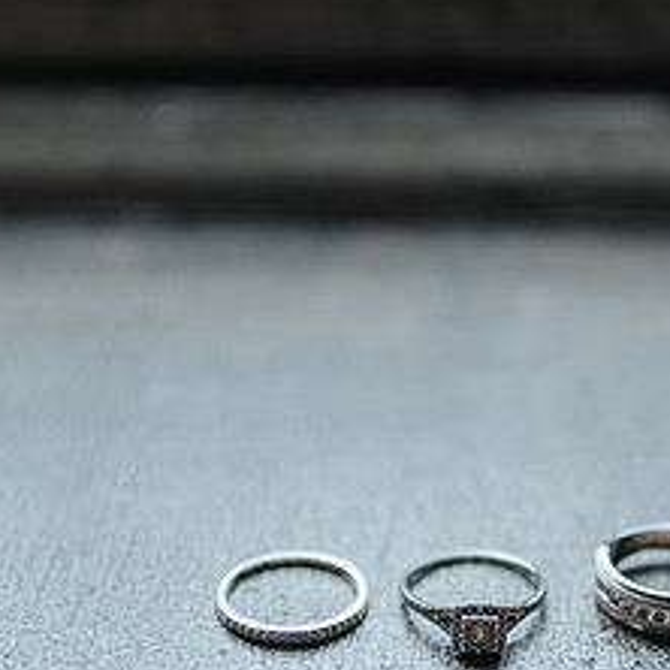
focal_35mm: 81
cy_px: 563
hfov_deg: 21.2
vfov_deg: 21.1
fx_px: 1774
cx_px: 492
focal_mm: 35
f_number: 2.2
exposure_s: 1/125
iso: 100
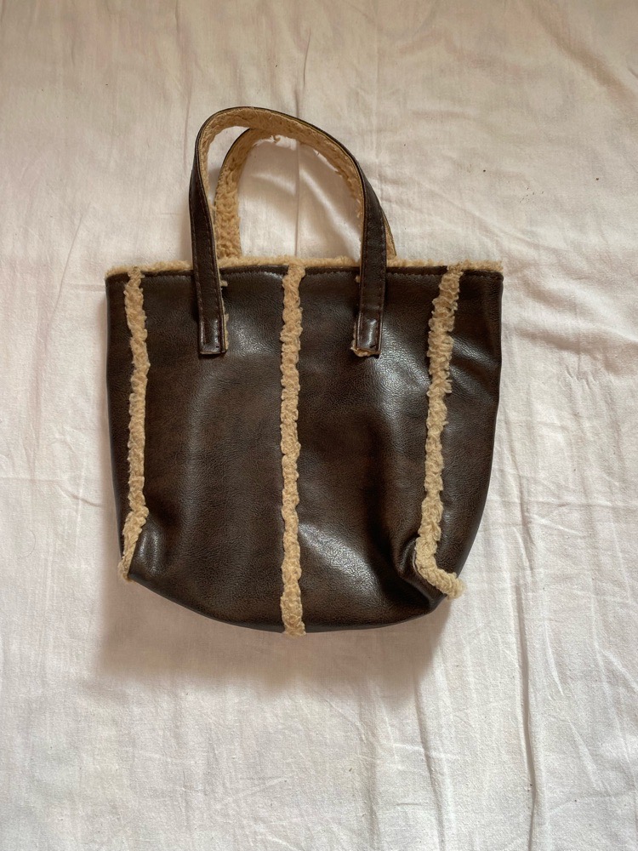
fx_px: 639
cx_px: 319
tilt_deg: -76.5
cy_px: 426
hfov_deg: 53.1
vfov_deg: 67.3
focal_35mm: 26
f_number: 1.8
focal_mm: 4.25
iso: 64
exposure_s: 1/121
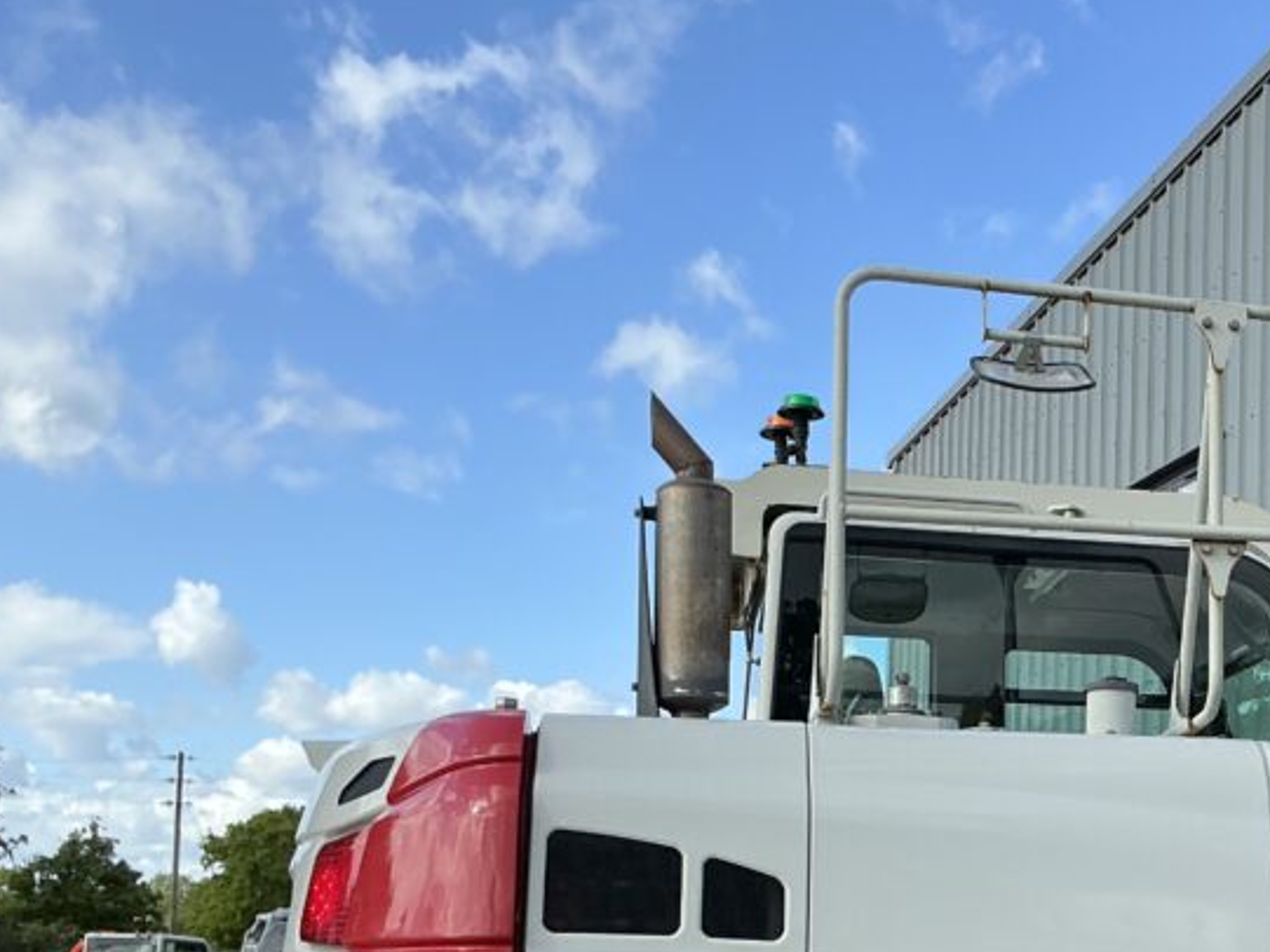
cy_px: 776
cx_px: 1169
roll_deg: -3.4
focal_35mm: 53
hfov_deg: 34.0
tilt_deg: +7.8
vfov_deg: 27.0
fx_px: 1945
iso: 25
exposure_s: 1/1076
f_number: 1.8
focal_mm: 3
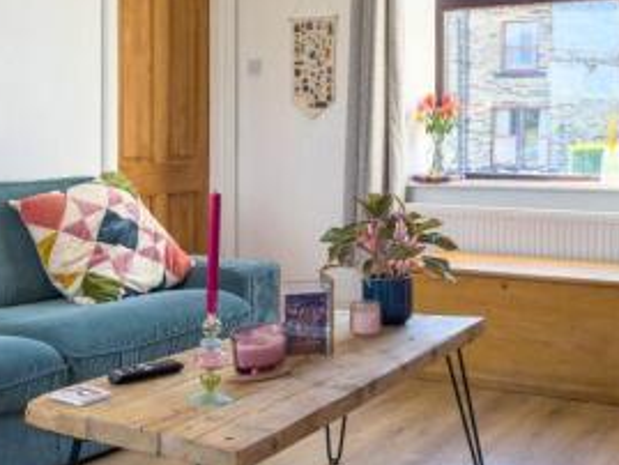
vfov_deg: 27.6
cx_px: 339
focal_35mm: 52
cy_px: 107
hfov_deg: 36.8
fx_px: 930
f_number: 1.8
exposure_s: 1/170
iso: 64
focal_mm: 6.76
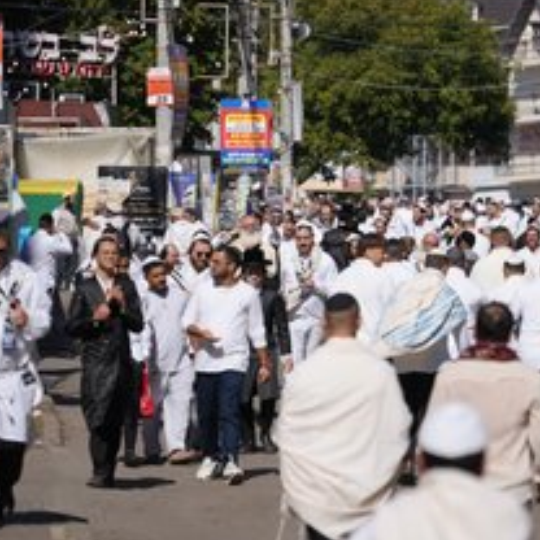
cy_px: 230
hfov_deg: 5.5
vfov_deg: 5.5
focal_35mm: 320
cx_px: 480
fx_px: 5648
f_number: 5.6
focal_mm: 196
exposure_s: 1/1000
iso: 80
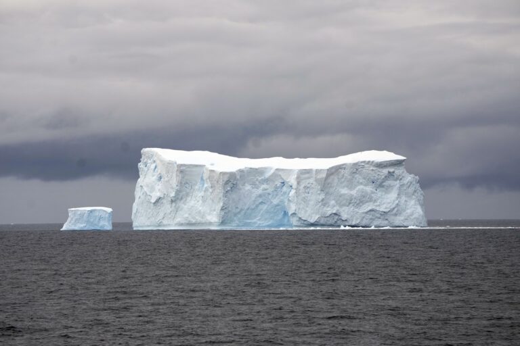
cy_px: 173
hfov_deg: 10.3
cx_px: 260
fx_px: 2889
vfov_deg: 6.9
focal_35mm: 200
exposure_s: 1/4000
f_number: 5.6
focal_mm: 200
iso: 640
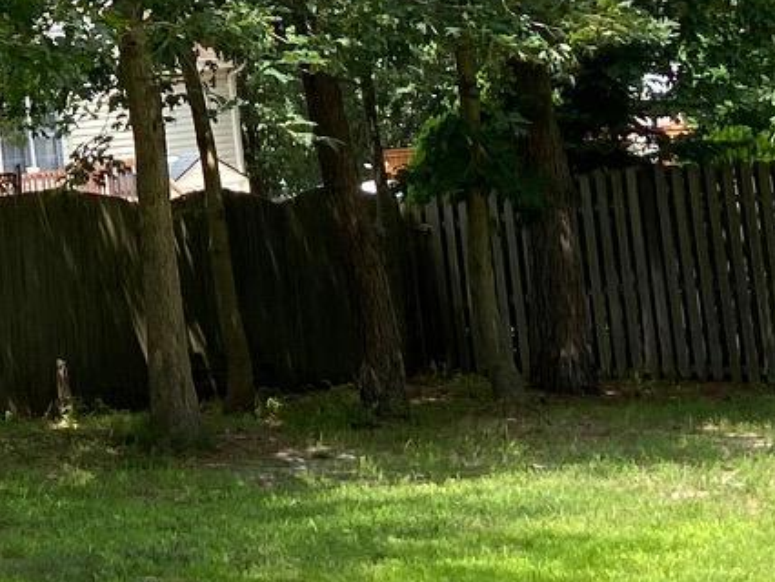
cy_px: -18
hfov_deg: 15.4
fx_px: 2755
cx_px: -176
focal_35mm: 123
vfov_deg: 11.9
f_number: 1.8
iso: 32
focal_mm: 4.25
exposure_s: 1/1124
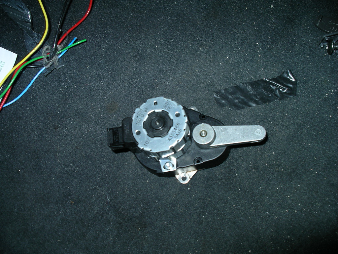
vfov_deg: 38.7
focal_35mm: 37
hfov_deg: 50.1
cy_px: 127
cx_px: 169
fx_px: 361
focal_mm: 7.8
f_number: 4.3
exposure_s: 1/1000
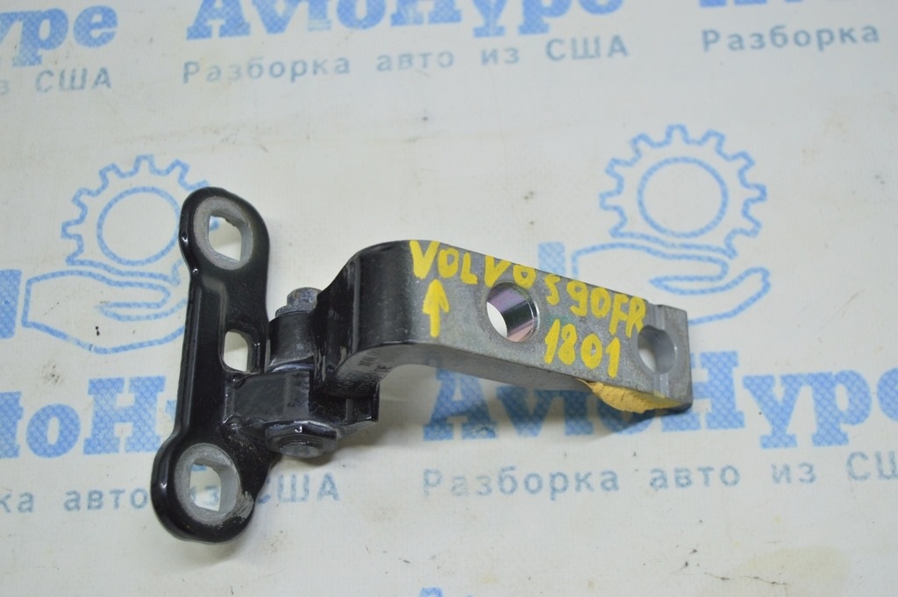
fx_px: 1346
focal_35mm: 54
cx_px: 449
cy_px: 298
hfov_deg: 36.9
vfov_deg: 25.0
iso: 400
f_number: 4.8
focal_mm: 36
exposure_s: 1/40
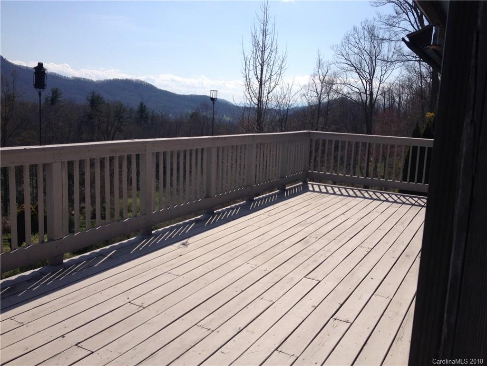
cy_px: 183
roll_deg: -4.1
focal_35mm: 35
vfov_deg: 40.7
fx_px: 492
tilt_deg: -11.1
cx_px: 244
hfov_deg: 52.6
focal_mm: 4.28
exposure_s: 1/2762
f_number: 2.4
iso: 50
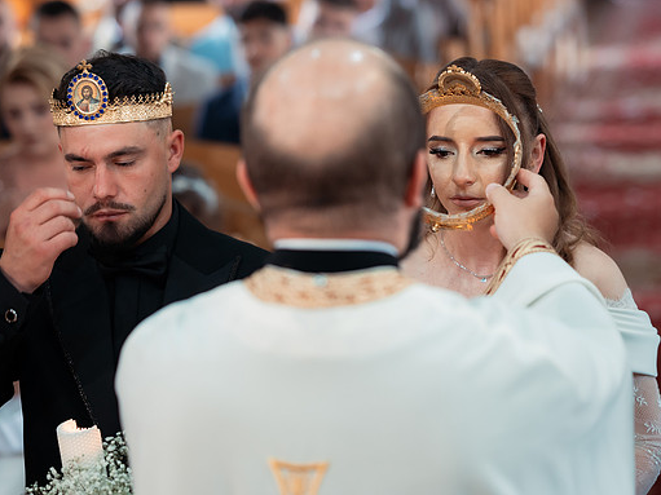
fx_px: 2138
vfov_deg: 13.2
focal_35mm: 112
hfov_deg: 17.6
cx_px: 403
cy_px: 196
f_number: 2.2
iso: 1600
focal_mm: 85
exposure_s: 1/320
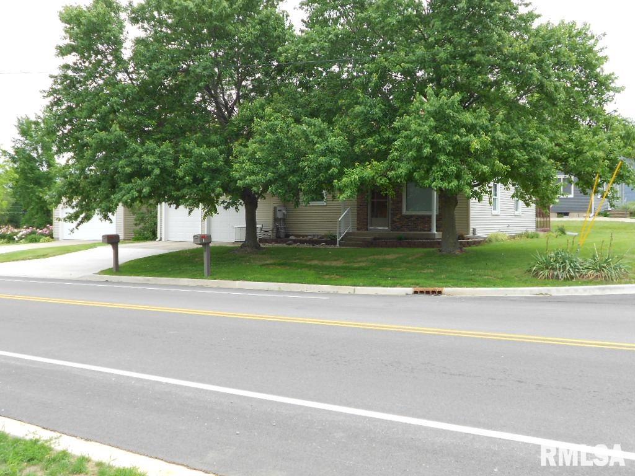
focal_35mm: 37
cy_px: 238
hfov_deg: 50.1
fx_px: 679
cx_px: 318
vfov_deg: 38.7
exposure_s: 1/250
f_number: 3.9
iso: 80
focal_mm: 6.7
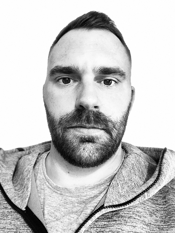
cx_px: 88
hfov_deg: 46.8
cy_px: 116
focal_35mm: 30
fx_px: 202
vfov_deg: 60.0
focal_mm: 2.71
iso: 320
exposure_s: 1/25
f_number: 2.2
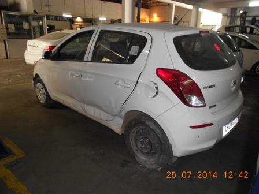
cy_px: 97
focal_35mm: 26
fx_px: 195
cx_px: 130
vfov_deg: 53.1
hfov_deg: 67.3
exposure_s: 1/25
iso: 200
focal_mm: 4.6
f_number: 3.2
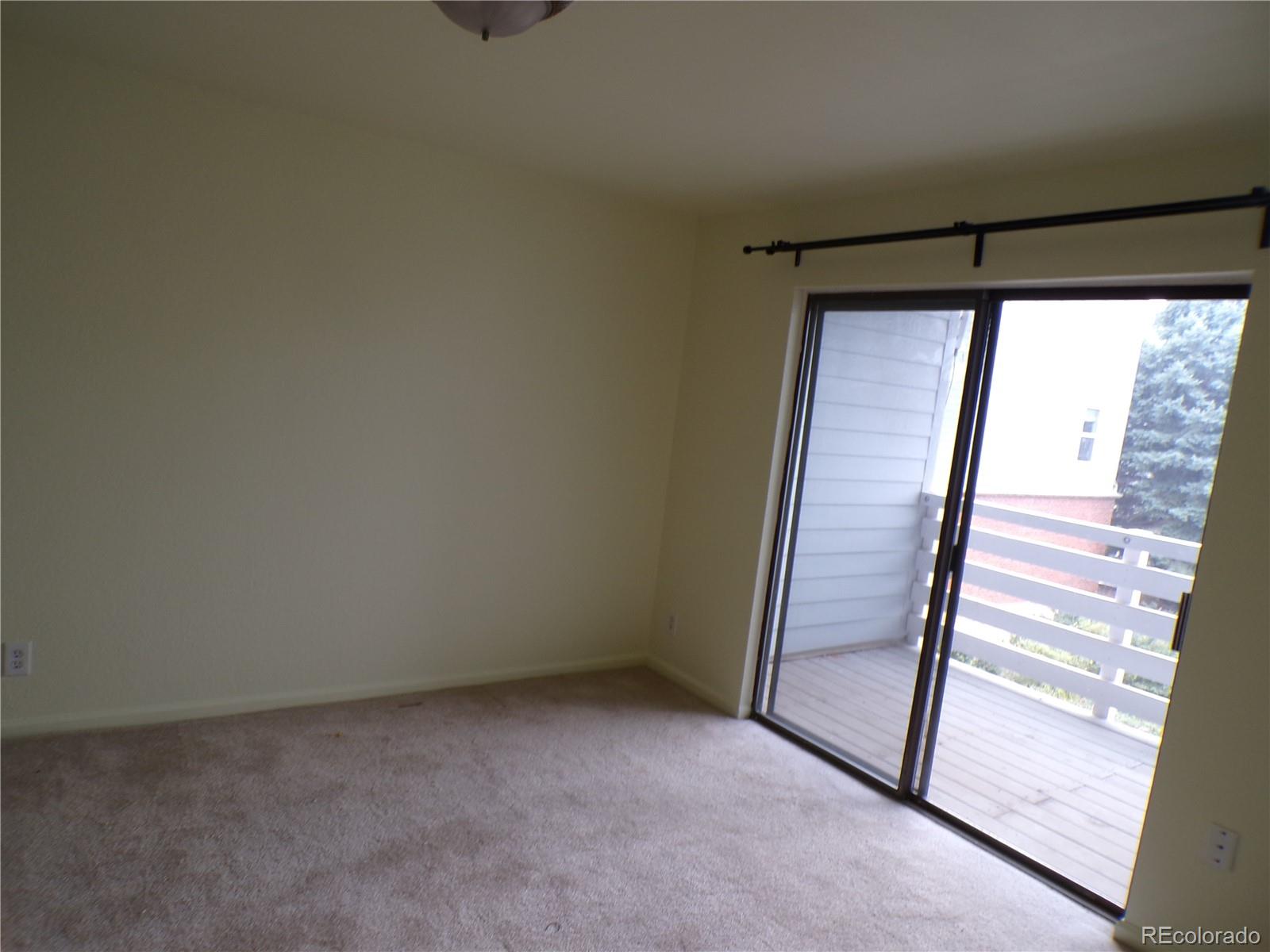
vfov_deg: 56.8
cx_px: 635
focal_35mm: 24
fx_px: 881
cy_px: 476
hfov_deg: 71.6
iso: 100
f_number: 3
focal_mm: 4.3
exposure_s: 1/52
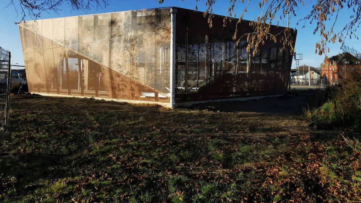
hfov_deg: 71.9
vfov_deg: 43.8
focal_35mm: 26
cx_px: 176
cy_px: 69
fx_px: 249
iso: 50
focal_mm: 2.35
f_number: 2.2
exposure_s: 1/632
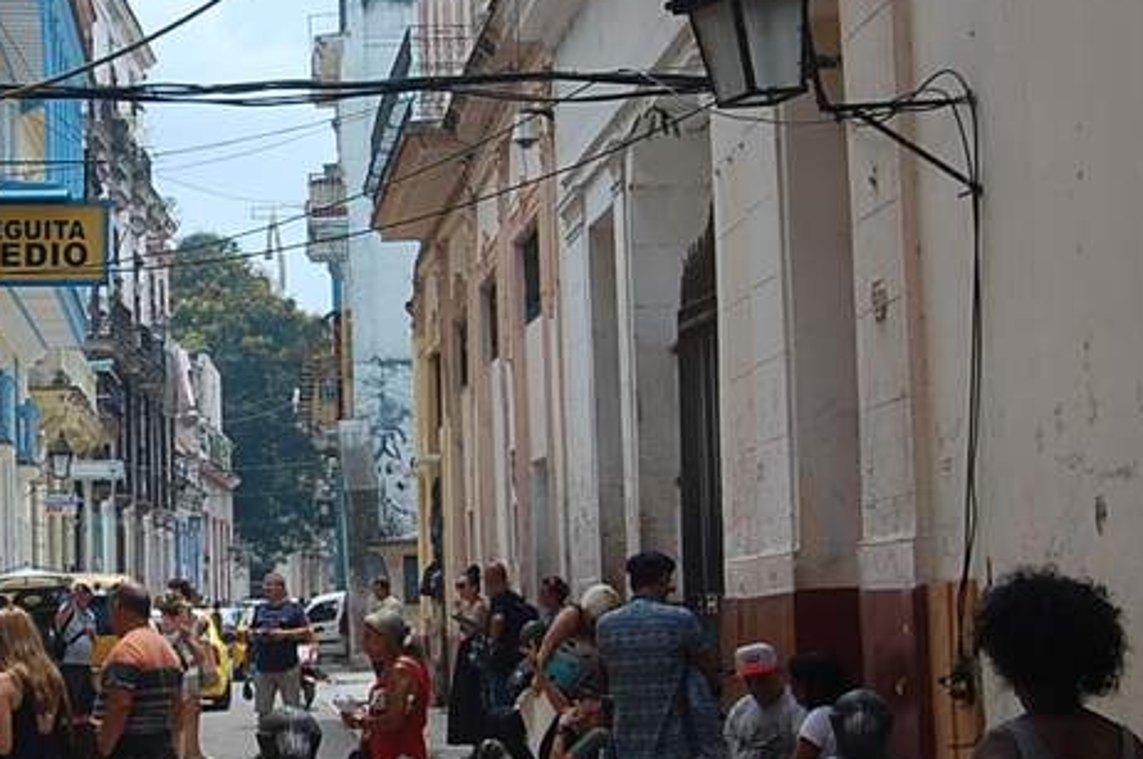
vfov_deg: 12.1
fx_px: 3584
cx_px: 124
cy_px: 251
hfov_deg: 17.9
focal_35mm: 113
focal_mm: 34
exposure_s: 1/250
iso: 200
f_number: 9
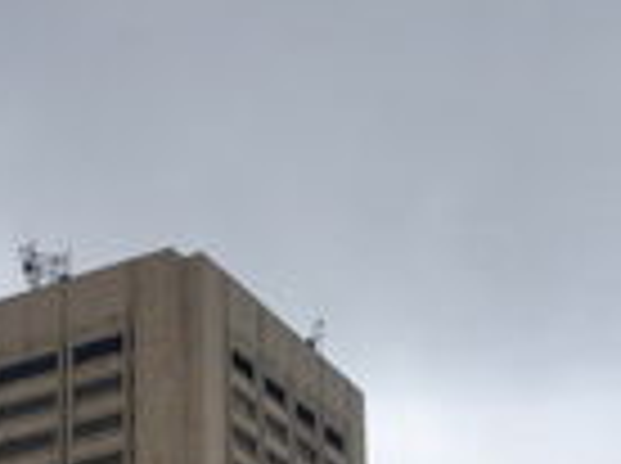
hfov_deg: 19.5
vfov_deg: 13.5
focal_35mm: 101
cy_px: 757
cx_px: 333
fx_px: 1809
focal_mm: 4.15
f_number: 2.2
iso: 32
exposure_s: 1/1412
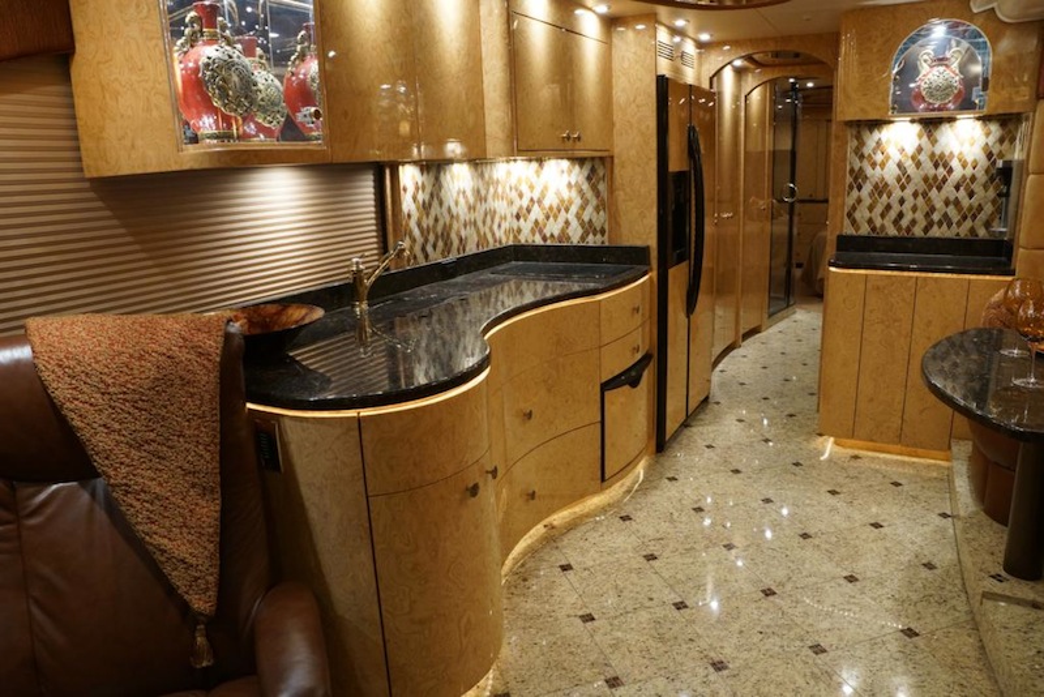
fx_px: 696
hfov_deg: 73.7
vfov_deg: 53.2
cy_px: 348
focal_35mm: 24
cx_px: 522
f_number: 11
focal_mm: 16
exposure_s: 1/2
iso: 800
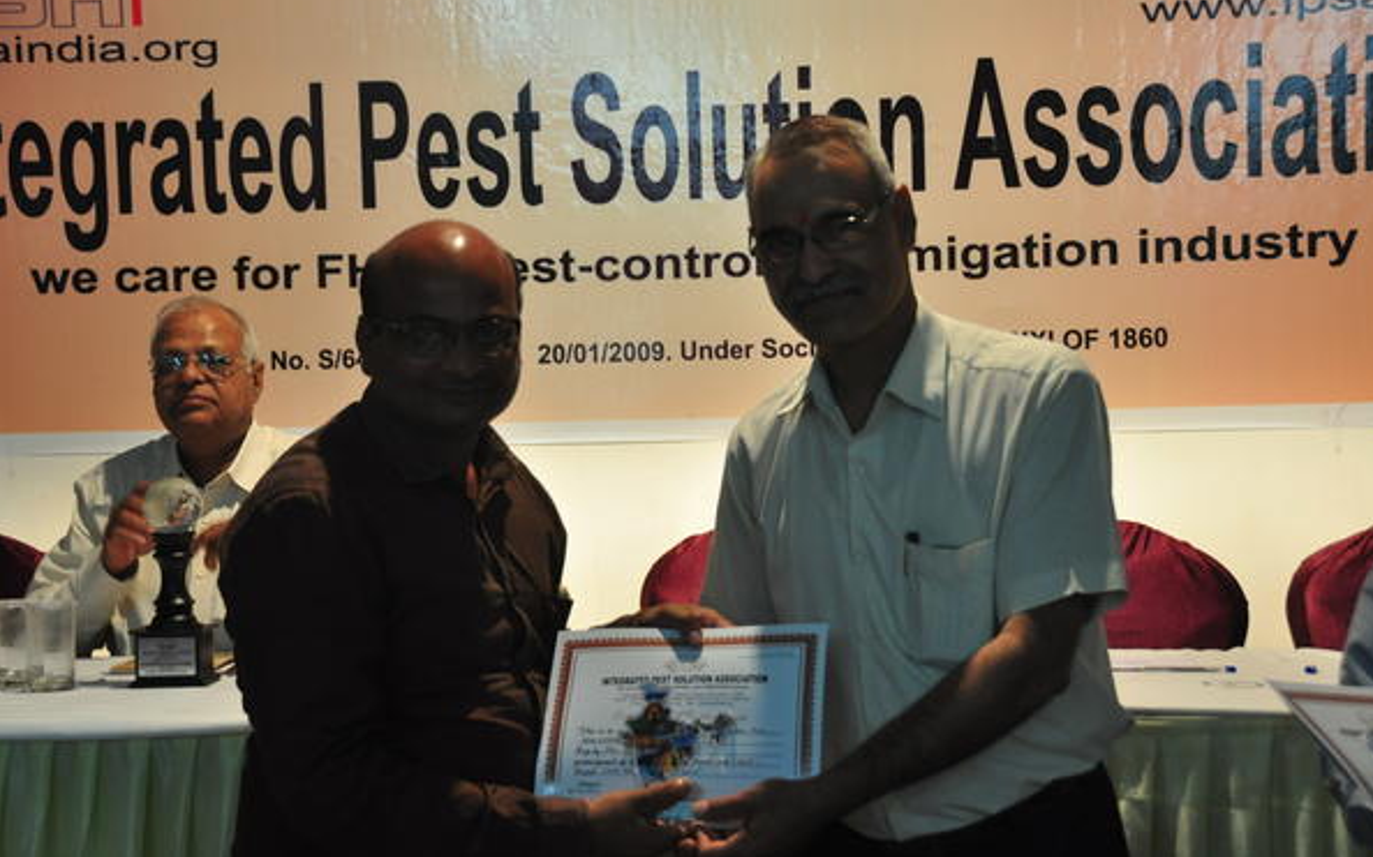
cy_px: 405
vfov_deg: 18.3
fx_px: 2656
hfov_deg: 29.0
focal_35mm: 71
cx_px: 691
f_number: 5
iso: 800
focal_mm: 46
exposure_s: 1/60
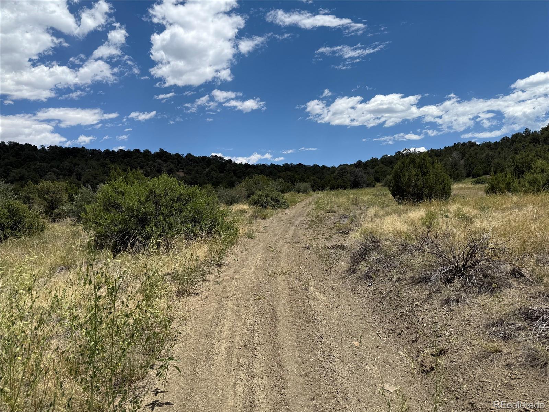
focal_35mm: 24
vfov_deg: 56.8
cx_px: 274
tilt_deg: +4.8
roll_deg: +2.9
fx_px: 381
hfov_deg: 71.6
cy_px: 206
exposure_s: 1/6711
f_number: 1.78
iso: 80
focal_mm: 6.76
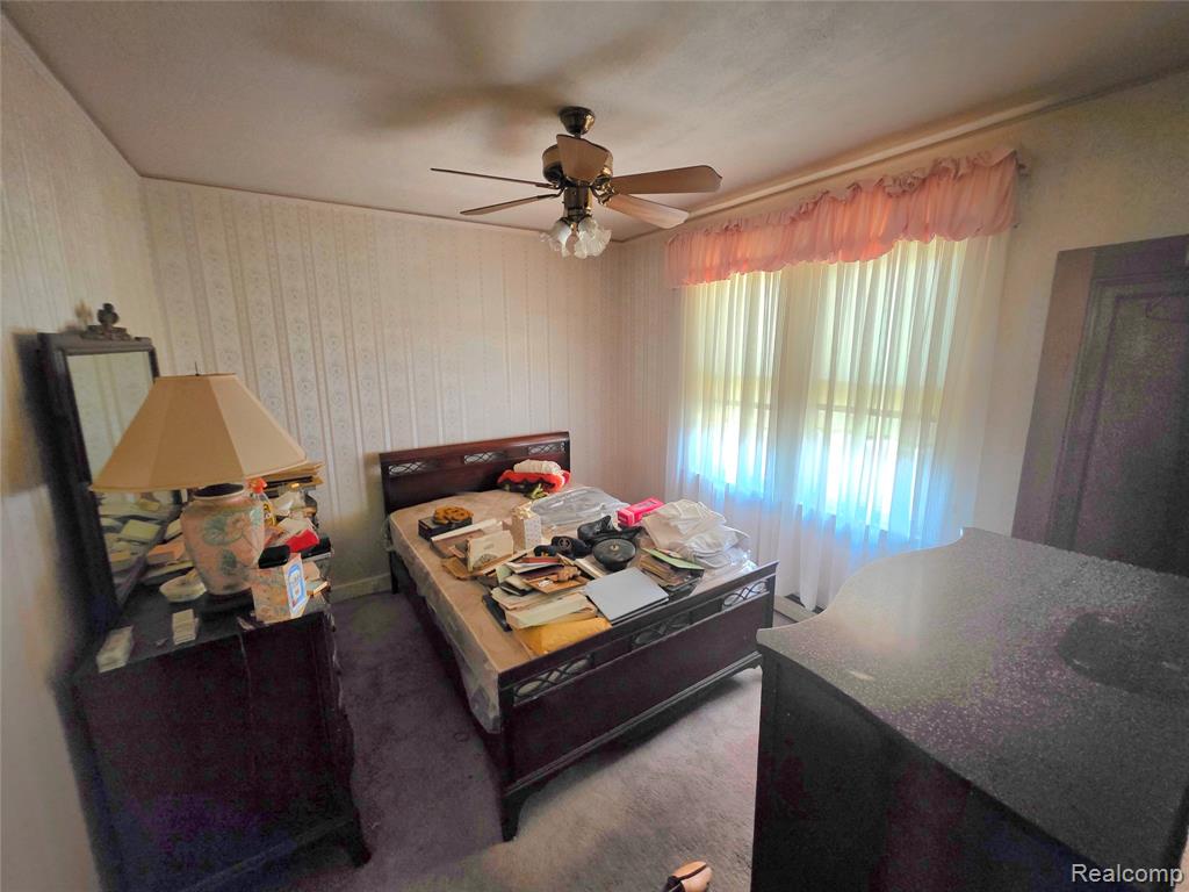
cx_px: 594
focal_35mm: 13
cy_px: 446
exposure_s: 1/60.2
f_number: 1.9
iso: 1000
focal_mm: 2.2
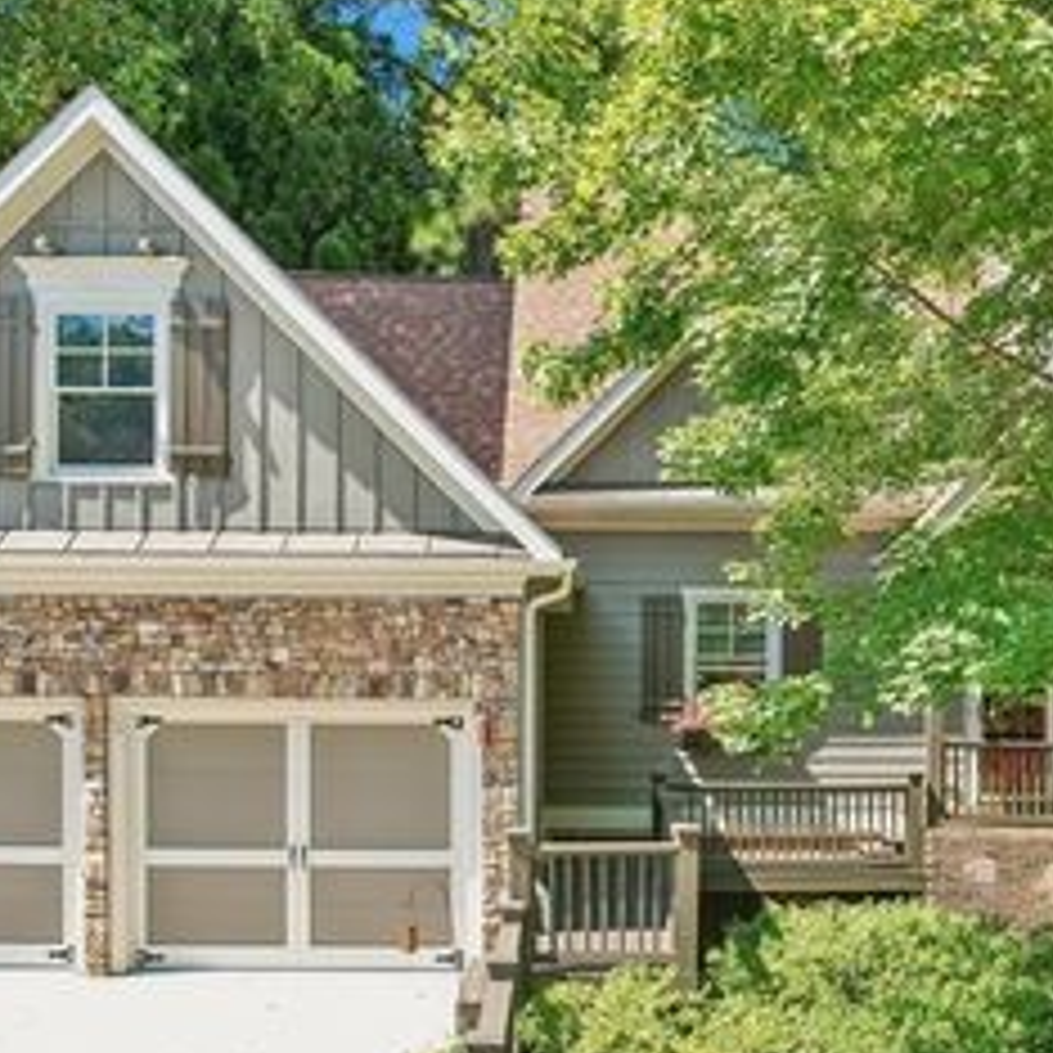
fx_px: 1377
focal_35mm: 40
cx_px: 634
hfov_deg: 41.7
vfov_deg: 41.8
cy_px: 488
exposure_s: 1/400
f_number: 2.8
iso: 100
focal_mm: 8.4
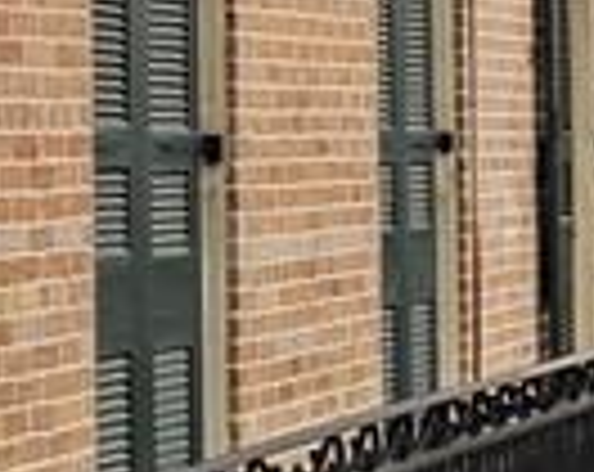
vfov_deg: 8.4
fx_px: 3192
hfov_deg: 9.2
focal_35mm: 182
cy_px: -85
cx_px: -963
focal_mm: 8.67
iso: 400
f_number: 1.8
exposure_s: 1/640
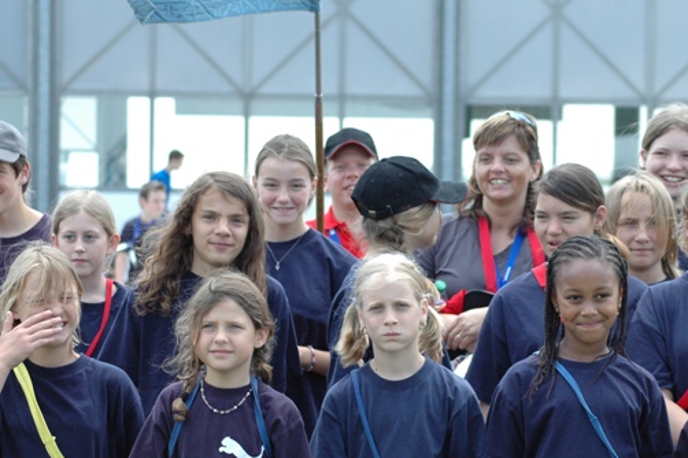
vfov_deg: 8.0
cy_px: 278
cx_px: 373
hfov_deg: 12.0
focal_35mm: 172
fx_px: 3285
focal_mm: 90
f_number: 5.6
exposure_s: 1/500
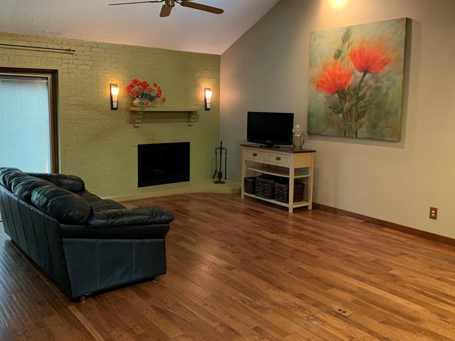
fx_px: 421
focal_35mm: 32
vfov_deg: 44.1
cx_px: 246
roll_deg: -1.6
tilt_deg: -7.3
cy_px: 152
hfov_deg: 56.7
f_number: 1.8
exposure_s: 1/60
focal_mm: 4.25
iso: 320
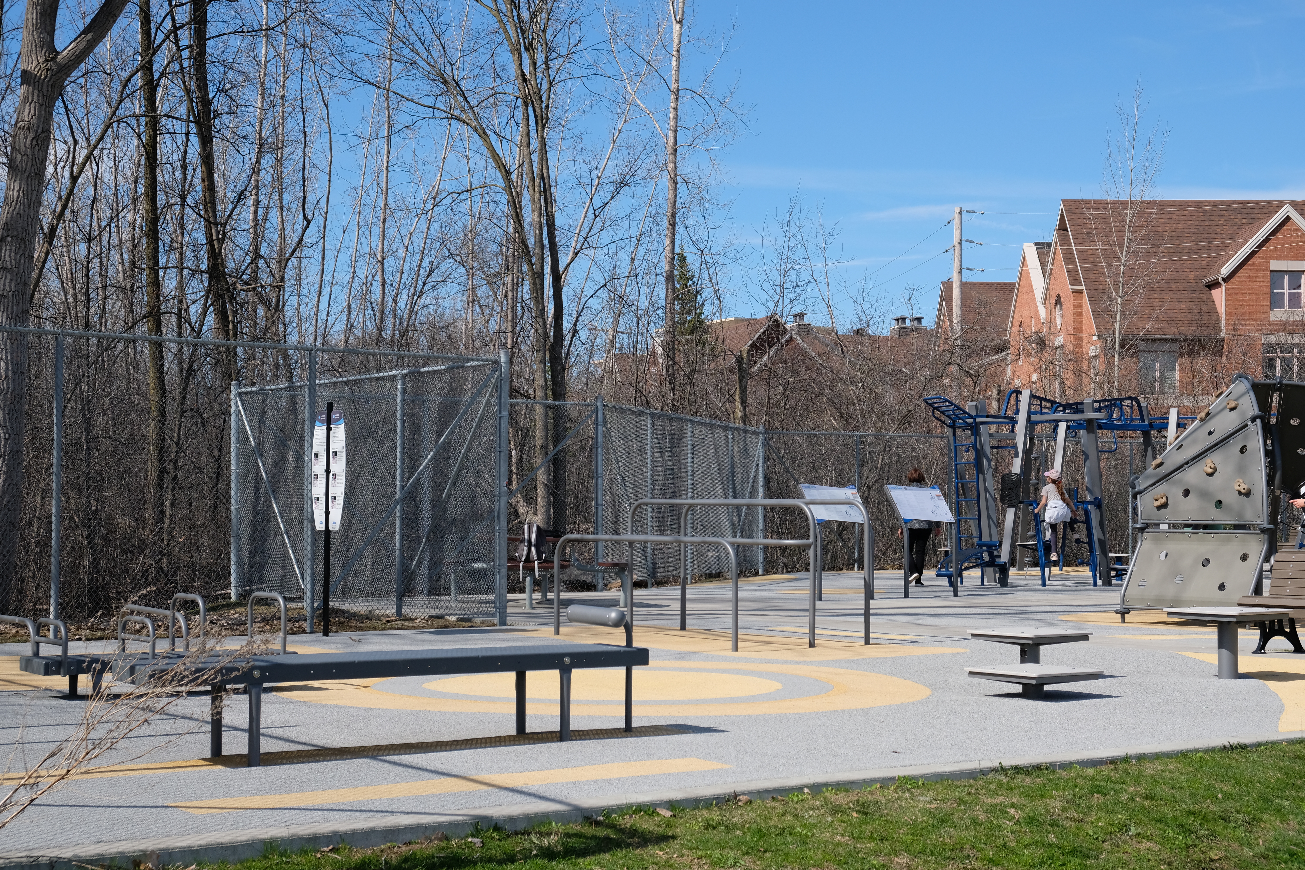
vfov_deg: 25.1
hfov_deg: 36.9
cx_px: 652
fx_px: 1957
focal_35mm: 54
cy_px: 435
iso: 400
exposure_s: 1/750
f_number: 8
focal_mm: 35.8
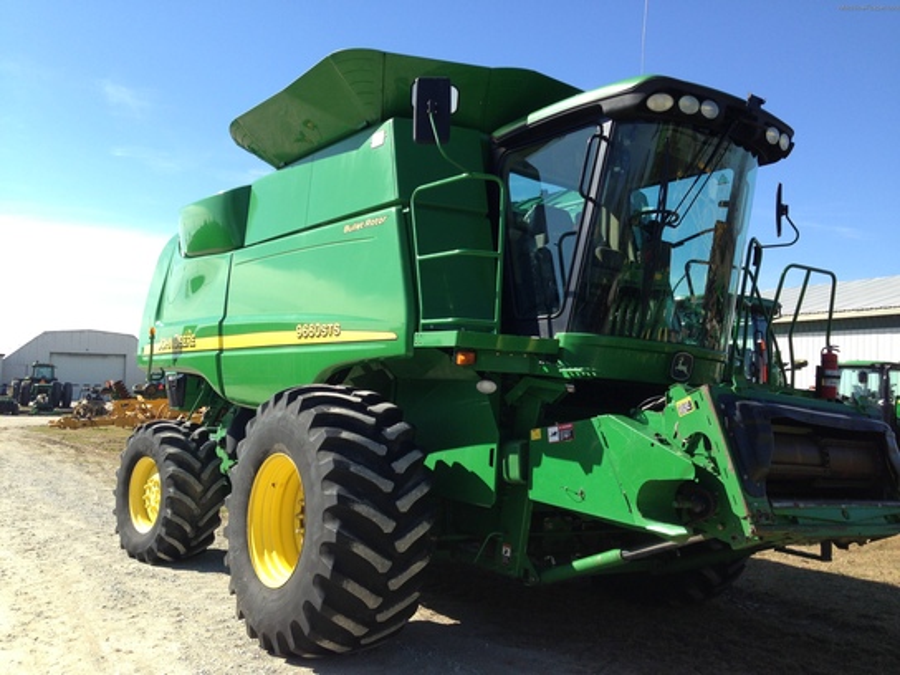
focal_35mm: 33
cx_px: 450
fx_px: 858
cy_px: 338
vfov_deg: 42.9
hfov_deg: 55.4
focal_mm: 4.13
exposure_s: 1/935
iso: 50
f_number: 2.4
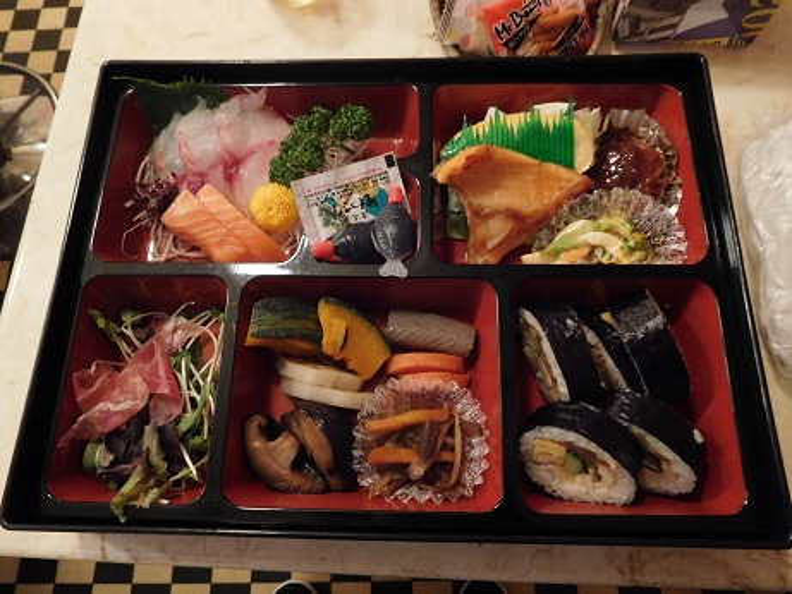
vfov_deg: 54.9
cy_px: 297
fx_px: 572
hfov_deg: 69.4
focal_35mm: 25
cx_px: 396
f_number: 3.4
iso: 800
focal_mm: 4.5
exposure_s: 1/6
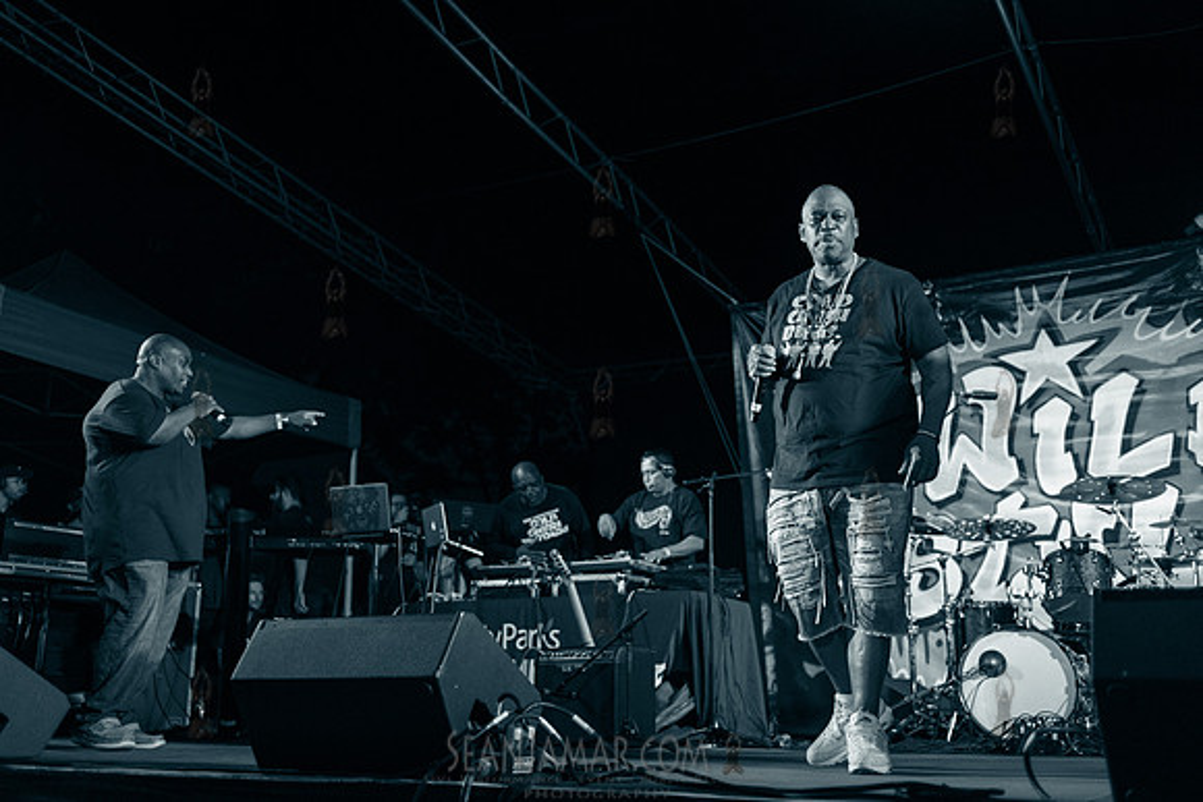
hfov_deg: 54.4
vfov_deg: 37.9
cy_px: 401
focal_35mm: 35
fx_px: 1170
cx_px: 602
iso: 1250
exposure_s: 1/1000
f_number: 2.8
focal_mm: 35
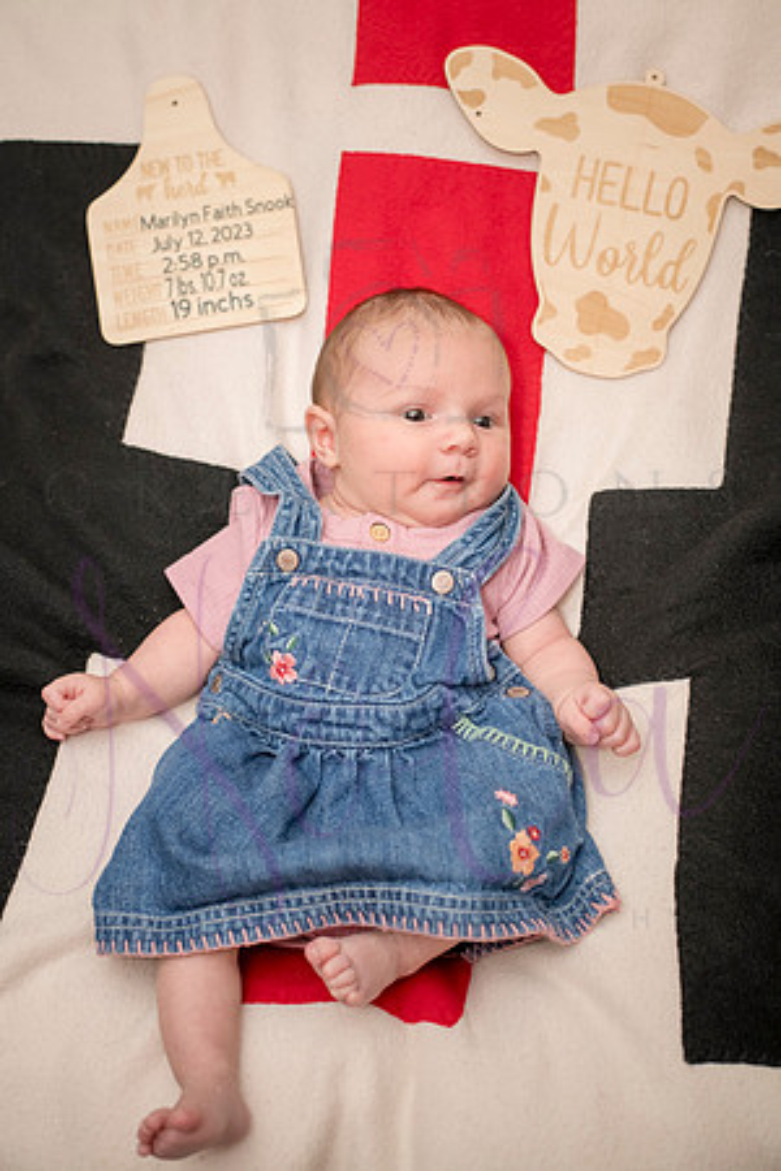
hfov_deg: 27.0
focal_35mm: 50
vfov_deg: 39.6
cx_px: 390
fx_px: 1627
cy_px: 586
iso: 800
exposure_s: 1/250
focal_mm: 50
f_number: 4
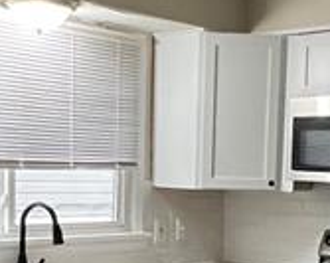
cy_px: 273
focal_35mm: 78
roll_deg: -1.3
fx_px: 760
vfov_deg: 19.0
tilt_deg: -7.3
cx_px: 204
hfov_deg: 24.4
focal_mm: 1.57
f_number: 1.8
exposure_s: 1/60
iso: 250
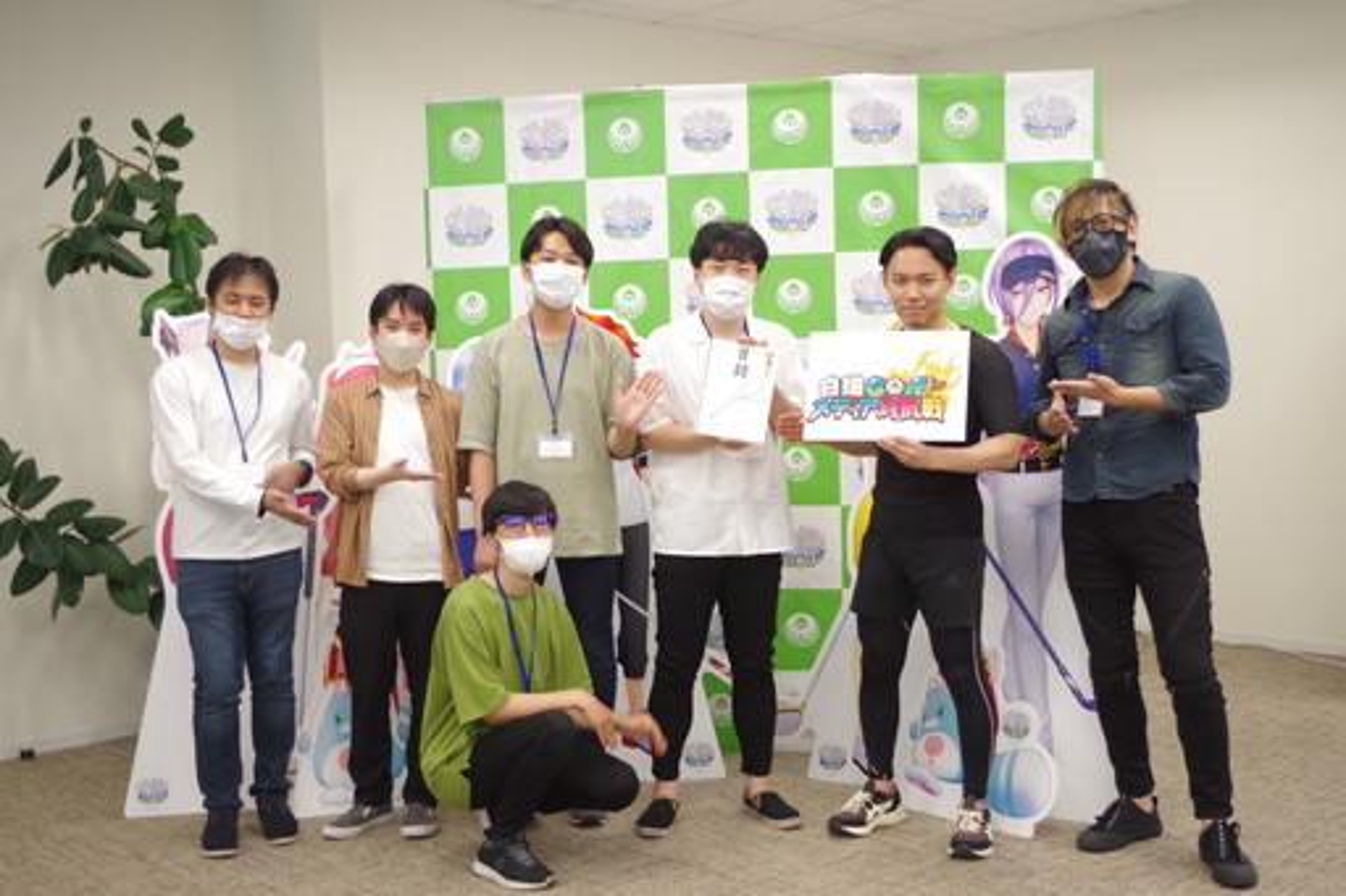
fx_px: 1719
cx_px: 673
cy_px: 448
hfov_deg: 42.8
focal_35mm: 46
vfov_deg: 29.2
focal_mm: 30.63
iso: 1600
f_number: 4
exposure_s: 1/60
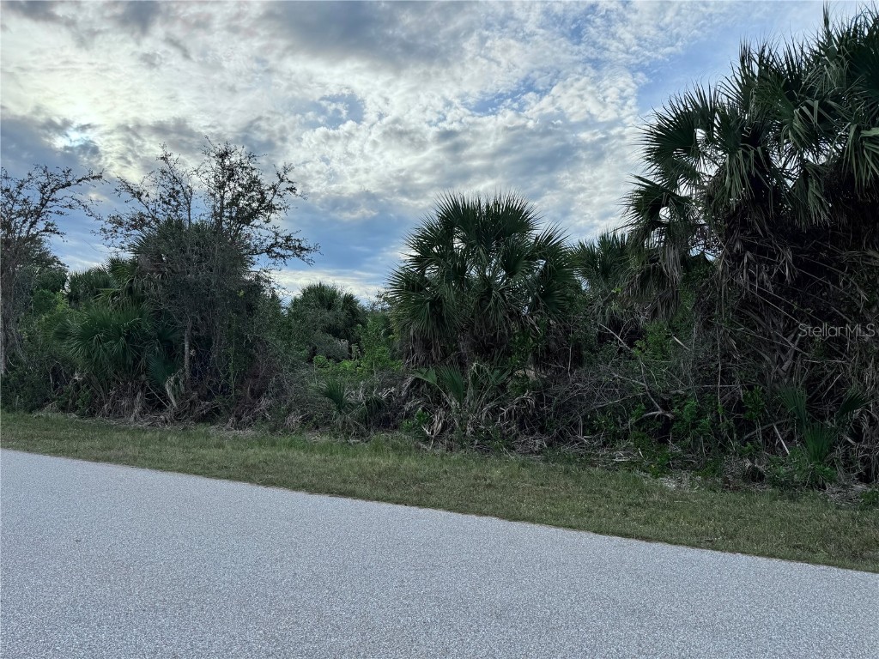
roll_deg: -1.8
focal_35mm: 24
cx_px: 440
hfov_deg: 71.6
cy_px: 330
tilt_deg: +1.7
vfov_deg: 56.8
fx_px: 609
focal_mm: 6.76
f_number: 1.78
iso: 80
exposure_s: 1/3802
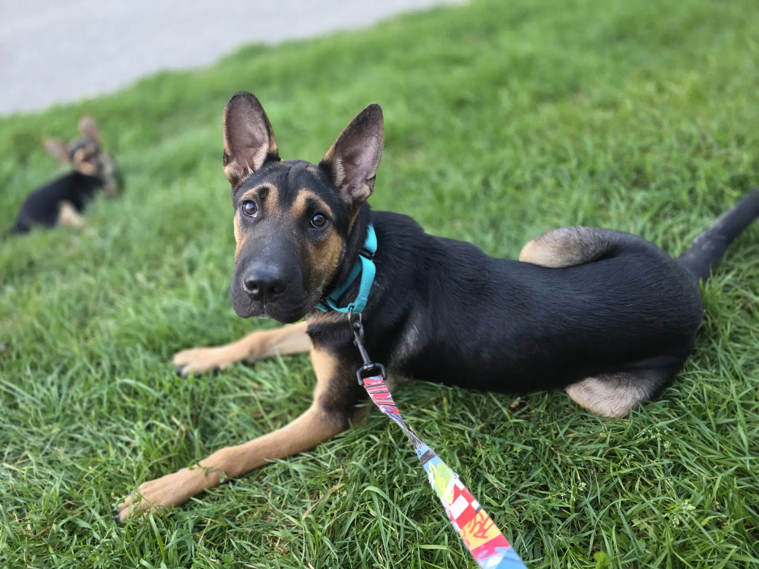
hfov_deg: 73.9
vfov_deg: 58.9
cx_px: 380
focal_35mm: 23
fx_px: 504
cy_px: 284
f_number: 1.7
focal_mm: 6.3
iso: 500
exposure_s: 1/120
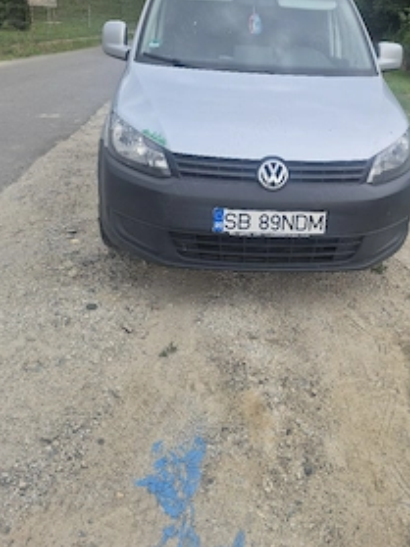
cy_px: 184
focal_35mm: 33
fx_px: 522
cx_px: 257
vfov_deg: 54.3
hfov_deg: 42.6
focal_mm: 5.4
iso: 25
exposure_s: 1/182
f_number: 1.8
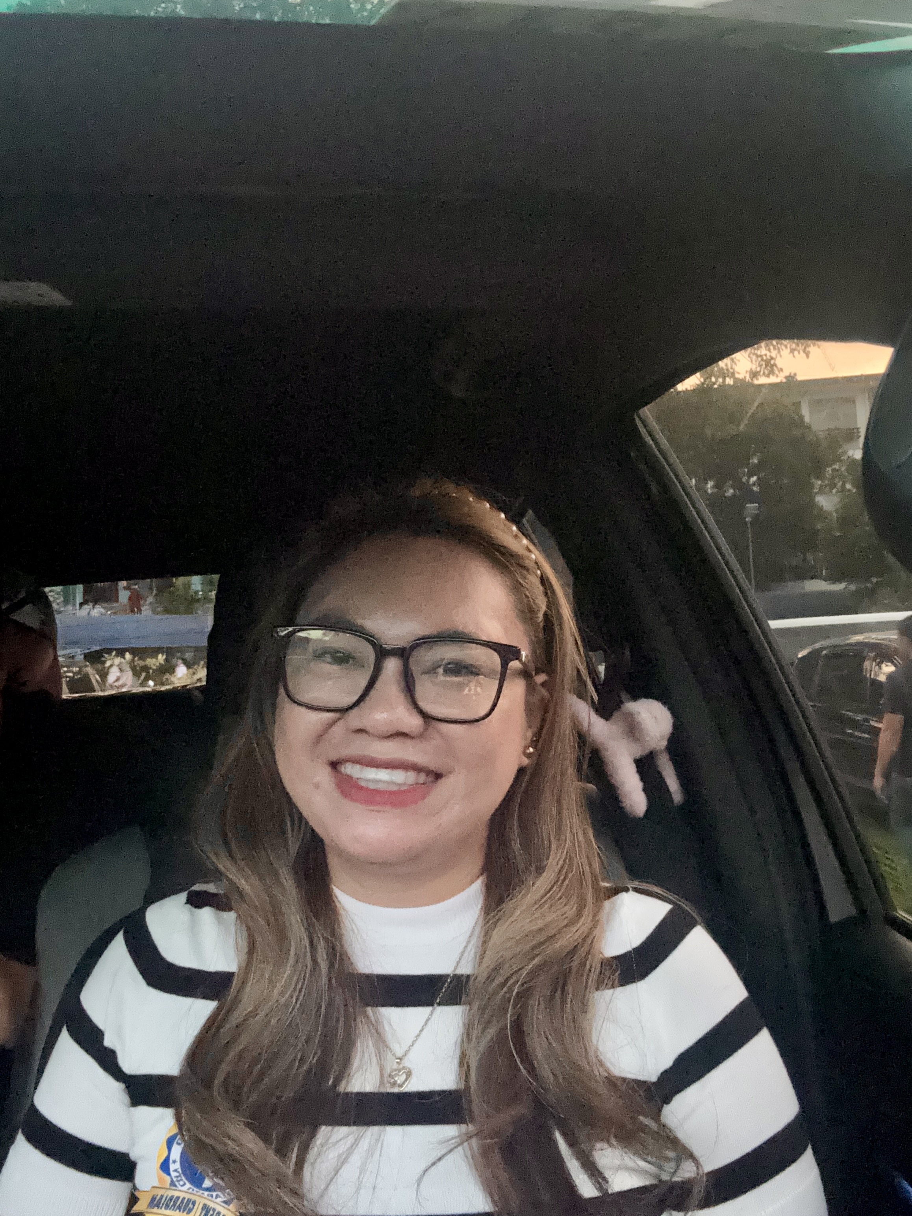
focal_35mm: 30
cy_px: 608
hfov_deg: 46.8
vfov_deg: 60.0
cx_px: 456
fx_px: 1054
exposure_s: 1/15
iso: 800
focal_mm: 2.69
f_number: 1.9
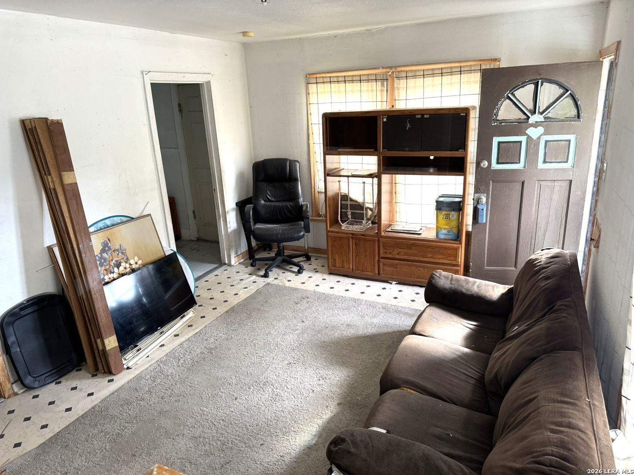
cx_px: 317
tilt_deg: -16.3
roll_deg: +3.3
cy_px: 238
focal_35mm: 24
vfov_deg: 56.8
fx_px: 440
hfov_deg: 71.6
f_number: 1.78
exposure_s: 1/66
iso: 200
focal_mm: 6.76
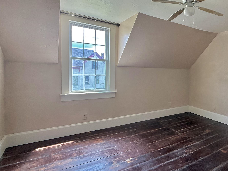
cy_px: 78
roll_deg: -1.3
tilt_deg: -1.3
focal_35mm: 23
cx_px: 168
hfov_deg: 69.6
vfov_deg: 58.8
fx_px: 151
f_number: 2.2
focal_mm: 2.22
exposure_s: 1/99
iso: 200
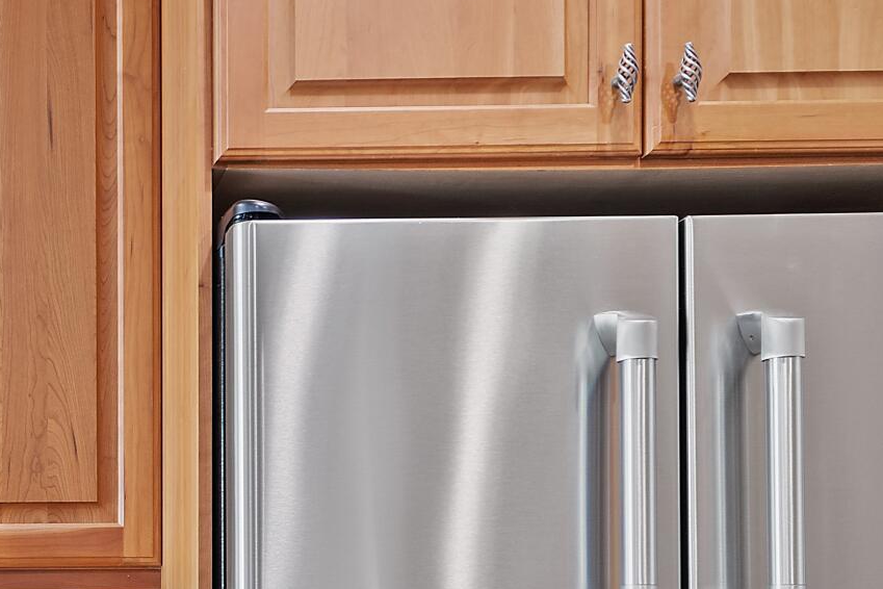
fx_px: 1300
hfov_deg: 33.1
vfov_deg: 24.3
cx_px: -76
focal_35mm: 53
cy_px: 591
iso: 100
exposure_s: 1/1.25
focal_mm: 10
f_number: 4.5
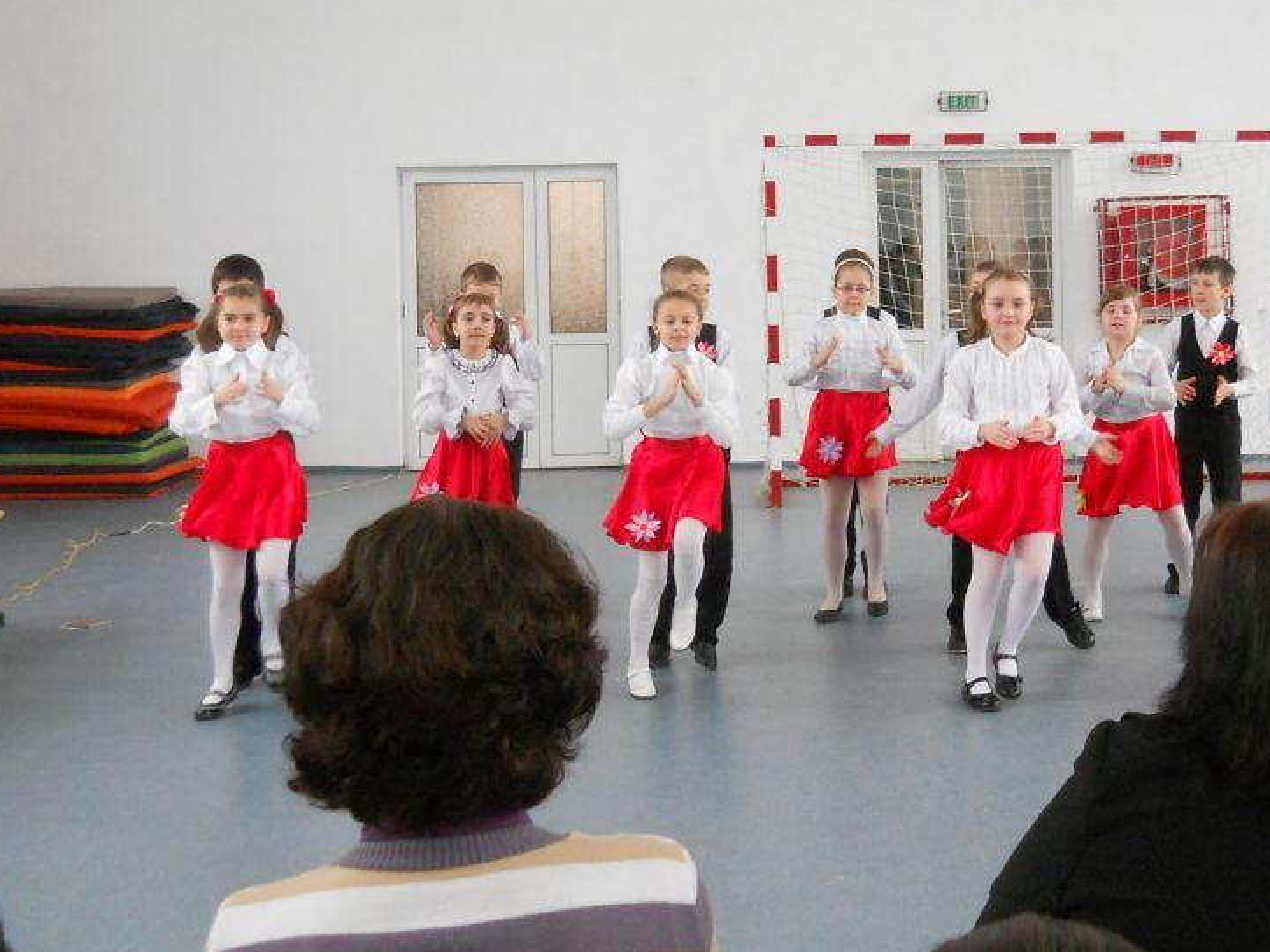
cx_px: 872
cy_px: 366
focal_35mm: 58
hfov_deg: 32.9
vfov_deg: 25.2
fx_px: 2128
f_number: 3.1
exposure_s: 1/200
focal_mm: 6.72
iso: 400
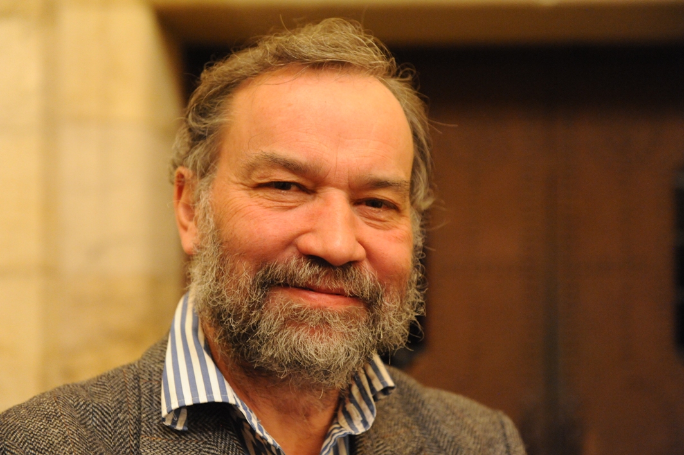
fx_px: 1253
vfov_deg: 20.6
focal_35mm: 66
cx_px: 342
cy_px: 228
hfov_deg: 30.5
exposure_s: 1/30
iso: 6400
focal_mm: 66
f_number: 3.2
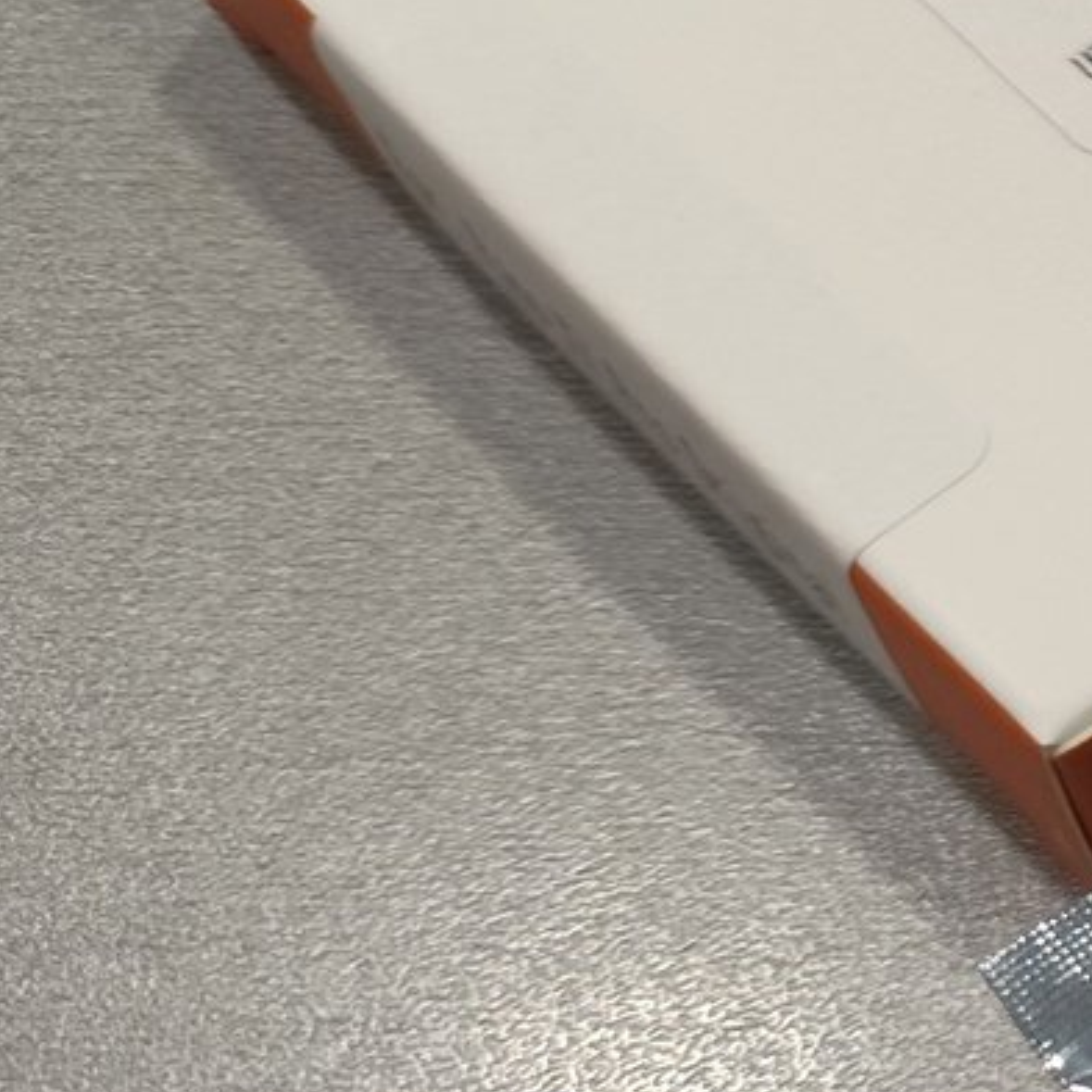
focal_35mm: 104
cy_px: 440
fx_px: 3712
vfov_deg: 16.7
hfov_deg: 13.2
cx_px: 2498
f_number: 1.79
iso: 320
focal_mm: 4.71
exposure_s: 1/50
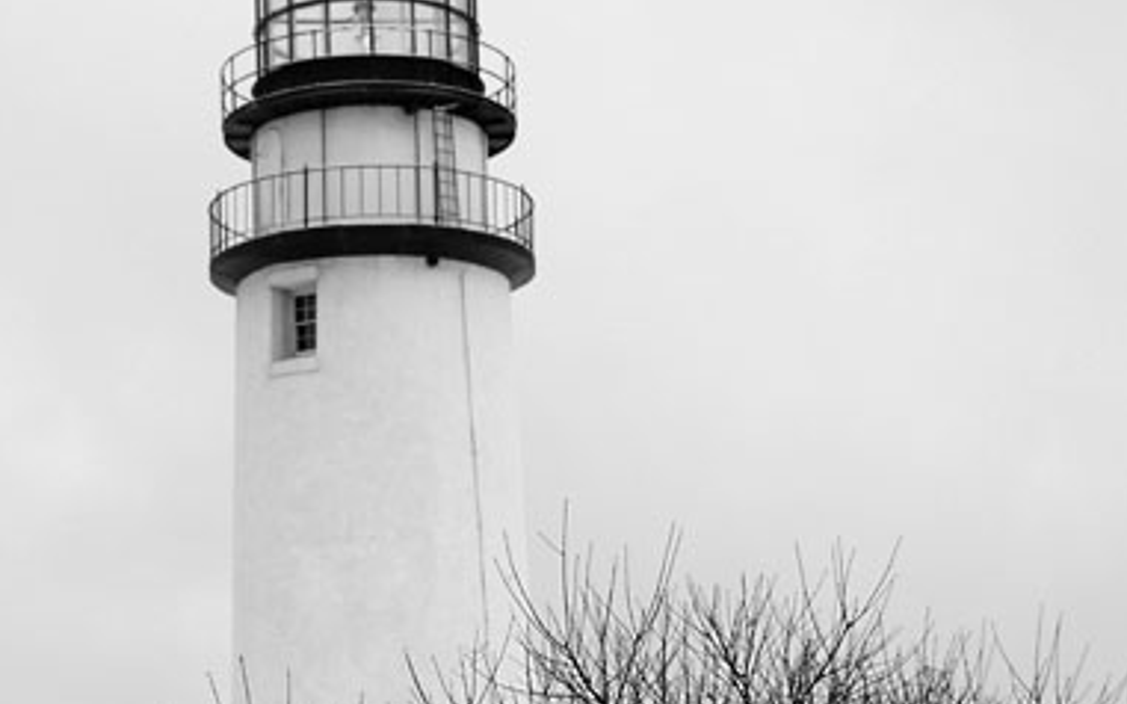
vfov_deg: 13.9
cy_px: 636
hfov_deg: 22.3
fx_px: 2856
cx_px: 559
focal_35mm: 93
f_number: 5
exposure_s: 1/320
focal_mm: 40
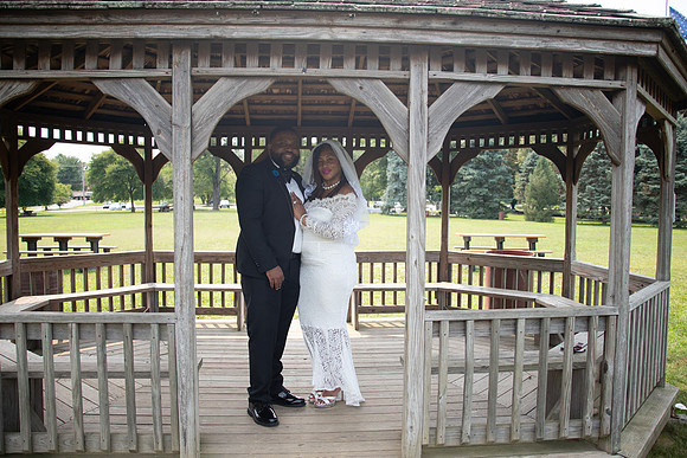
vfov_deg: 45.0
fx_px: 554
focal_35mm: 29
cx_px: 344
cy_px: 229
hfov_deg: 63.6
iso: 800
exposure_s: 1/1600
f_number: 3.7
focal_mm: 28
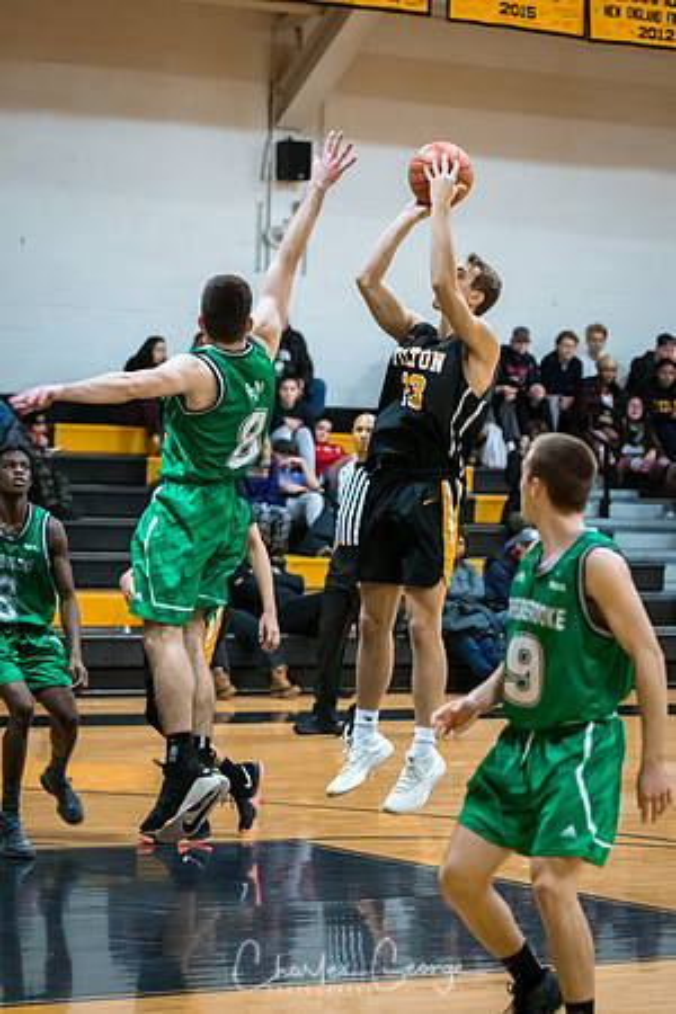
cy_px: 507
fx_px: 3464
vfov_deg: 16.7
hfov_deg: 11.1
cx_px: 338
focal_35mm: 123
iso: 3200
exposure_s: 1/400
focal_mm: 82
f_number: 2.8
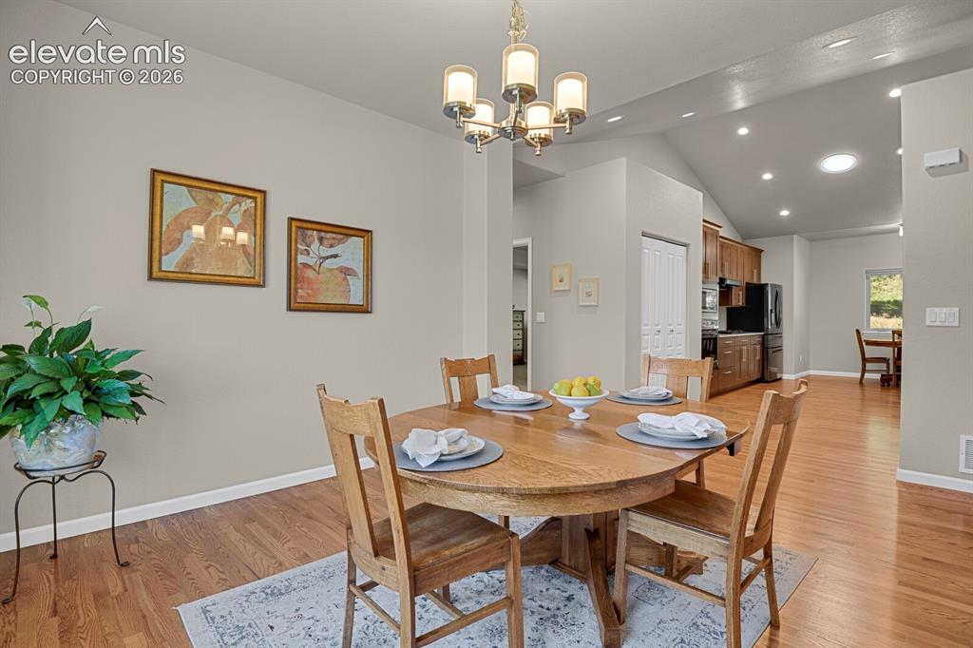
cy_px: 324
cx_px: 486
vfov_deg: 70.4
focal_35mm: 17
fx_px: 459
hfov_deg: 93.3
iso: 250
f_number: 6.3
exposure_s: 1.6
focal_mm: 17
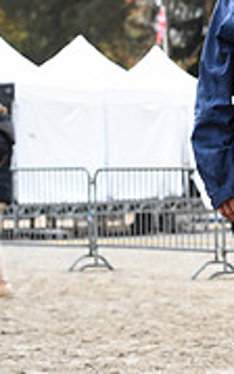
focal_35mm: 247
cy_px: 92
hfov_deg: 5.1
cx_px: 577
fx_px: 2518
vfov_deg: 8.5
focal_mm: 75
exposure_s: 1/320
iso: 3200
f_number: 6.3
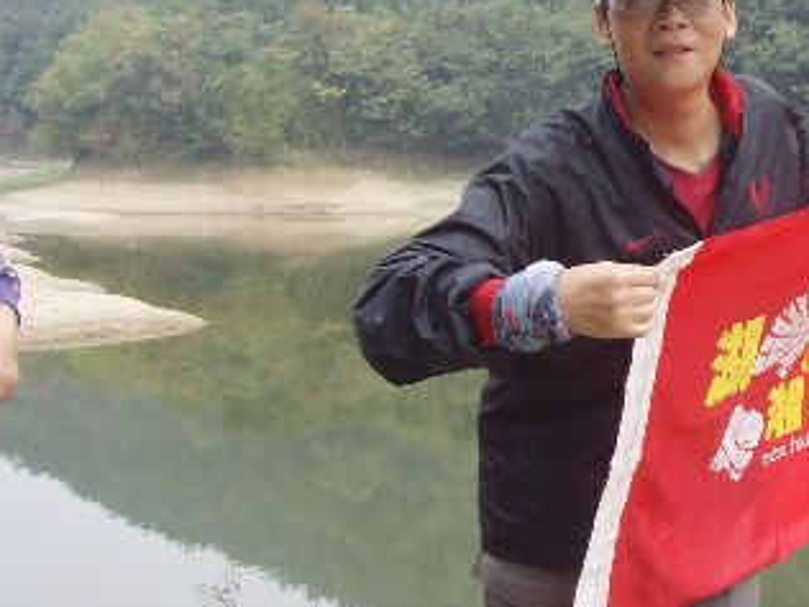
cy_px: 277
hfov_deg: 23.8
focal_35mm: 79
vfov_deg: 18.7
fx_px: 1846
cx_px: 776
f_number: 3.5
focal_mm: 6.6
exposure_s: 1/125
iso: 80
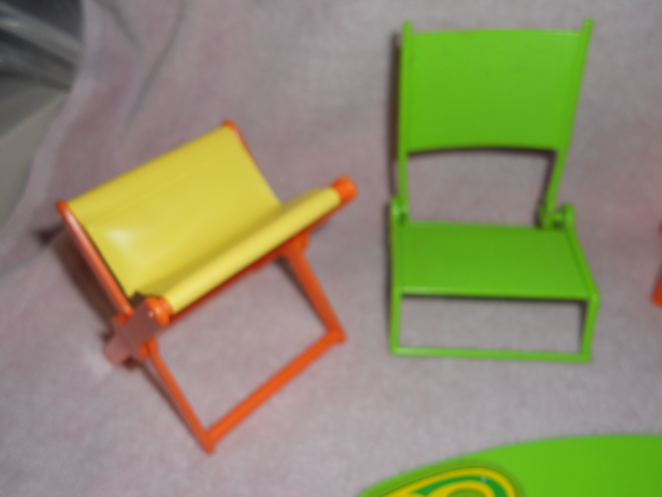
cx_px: 331
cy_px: 248
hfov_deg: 56.8
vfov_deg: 44.2
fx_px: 612
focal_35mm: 32
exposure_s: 1/25
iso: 80
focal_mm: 5.8
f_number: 8.8
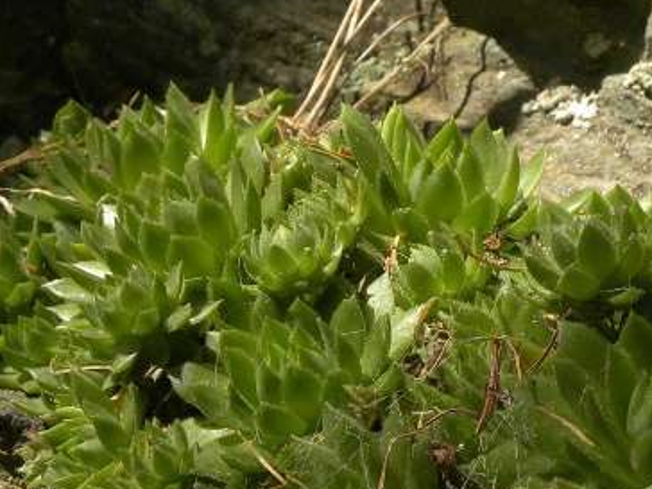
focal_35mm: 101
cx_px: 399
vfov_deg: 14.6
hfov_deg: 19.4
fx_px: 1902
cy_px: 351
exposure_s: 1/400
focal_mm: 8.2
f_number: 5
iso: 100
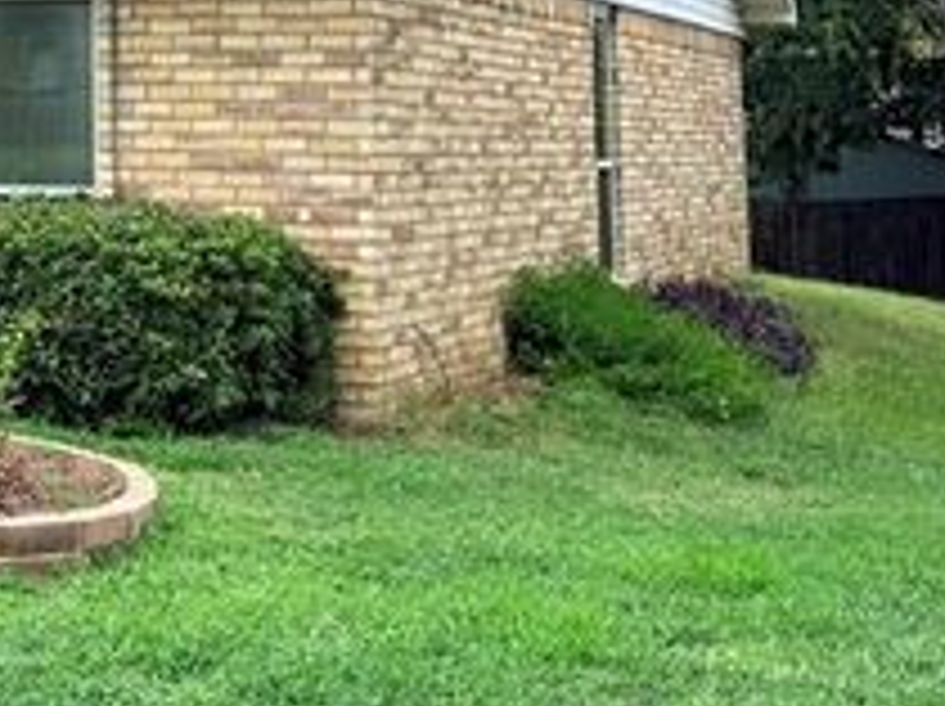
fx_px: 1854
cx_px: -346
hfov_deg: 24.3
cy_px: -115
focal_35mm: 68
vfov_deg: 20.3
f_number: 1.78
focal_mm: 6.76
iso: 100
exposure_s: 1/3145
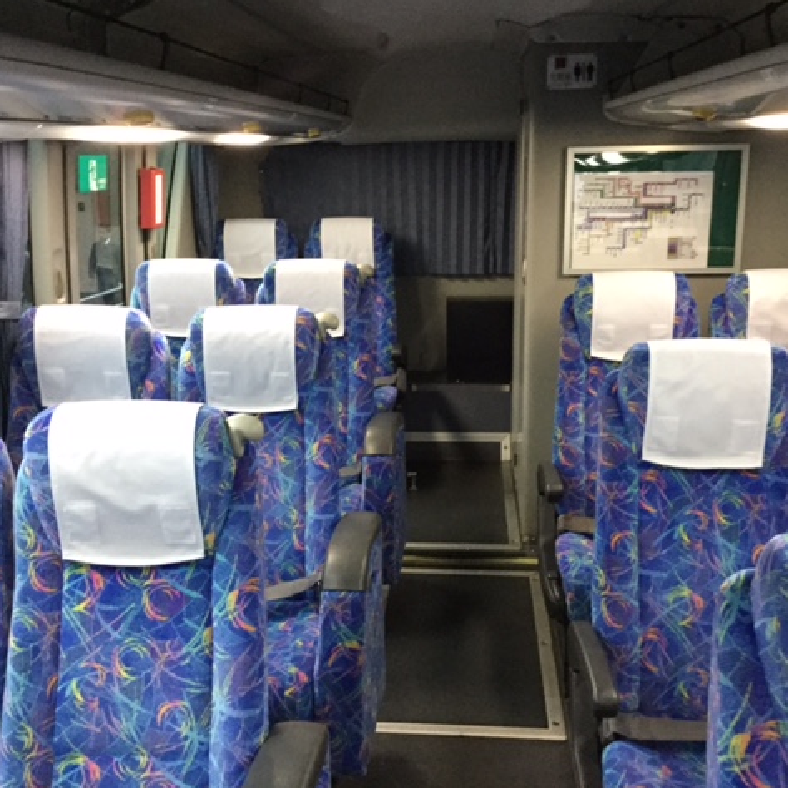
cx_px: 392
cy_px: 392
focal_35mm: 37
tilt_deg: -14.3
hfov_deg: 44.9
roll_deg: -0.3
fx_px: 953
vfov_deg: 44.9
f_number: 2.4
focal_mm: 3.3
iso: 250
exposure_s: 1/15
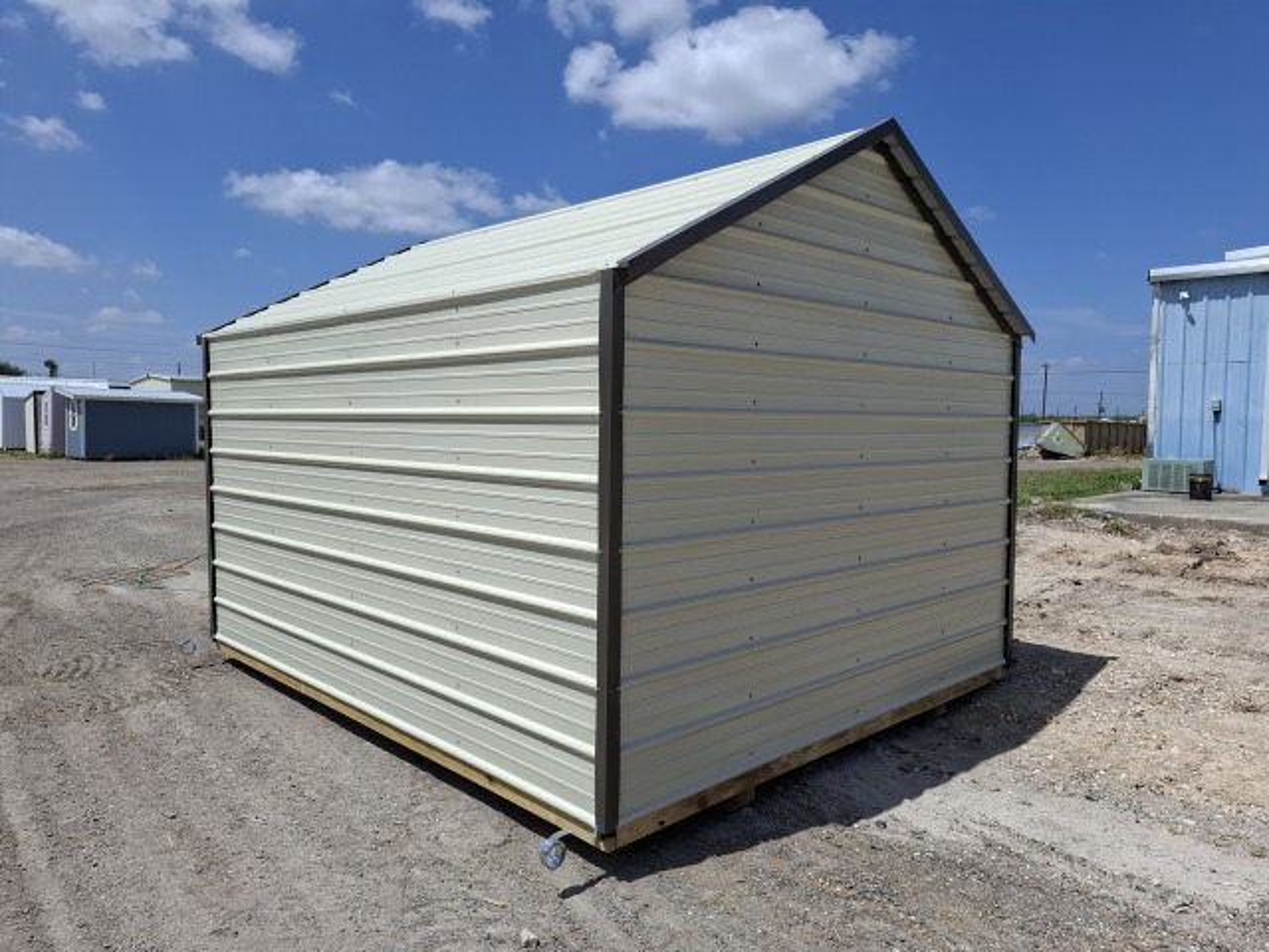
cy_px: 476
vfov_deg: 58.9
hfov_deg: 73.9
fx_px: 843
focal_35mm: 23
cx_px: 634
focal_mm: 5.54
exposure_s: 1/2481
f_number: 1.8
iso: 50
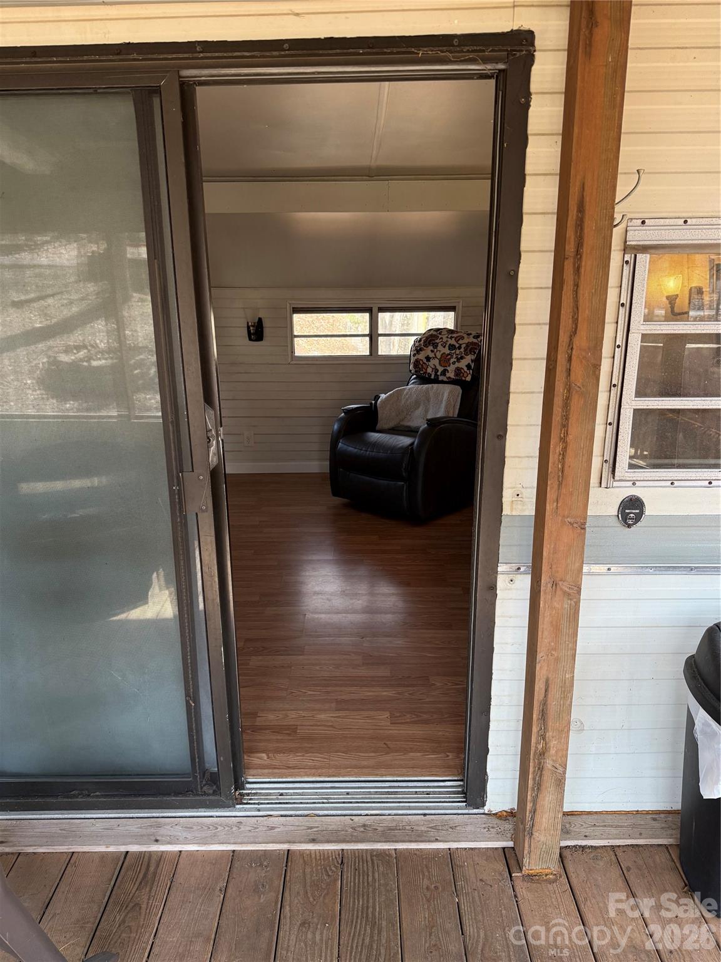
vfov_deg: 71.6
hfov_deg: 56.8
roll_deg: -0.8
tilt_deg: -15.3
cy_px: 481
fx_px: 667
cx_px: 360
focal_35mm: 24
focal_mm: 6.76
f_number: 1.78
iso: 200
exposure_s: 1/164
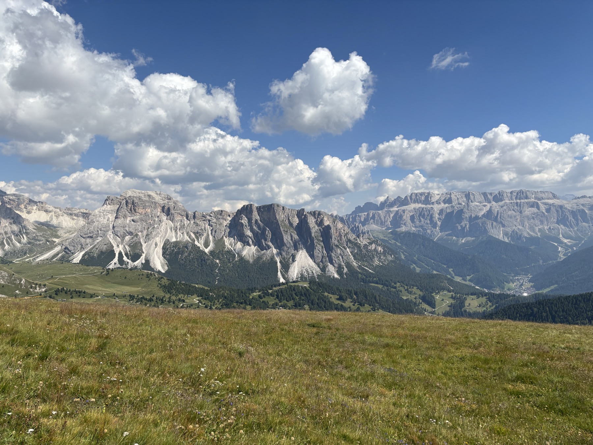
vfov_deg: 53.1
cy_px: 222
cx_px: 296
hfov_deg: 67.3
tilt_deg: -1.3
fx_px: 445
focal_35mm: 26
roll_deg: +1.0
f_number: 1.6
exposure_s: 1/5618
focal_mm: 5.96
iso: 50
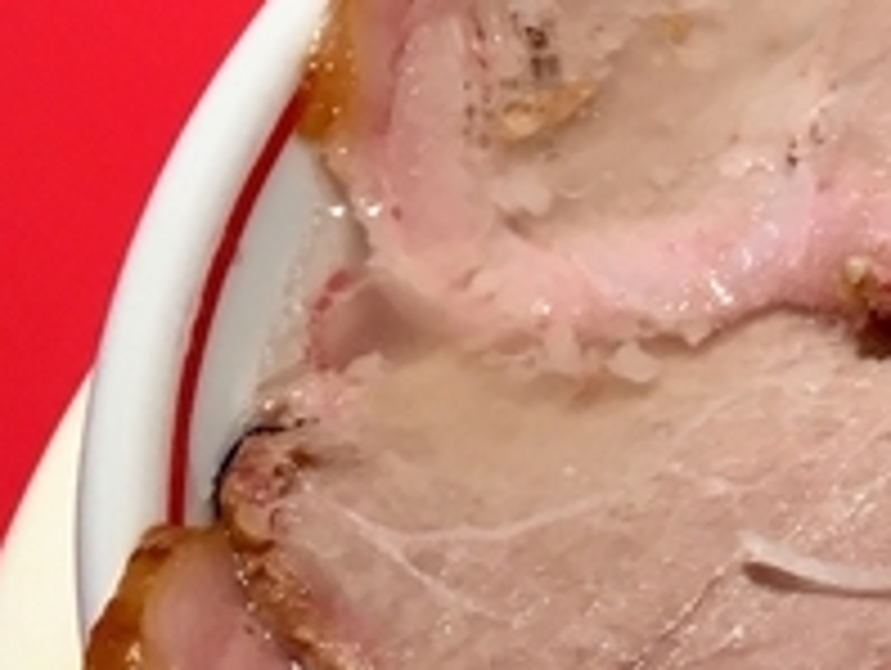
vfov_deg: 12.6
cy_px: 612
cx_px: 1512
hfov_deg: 15.0
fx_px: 3015
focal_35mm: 117
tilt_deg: -53.7
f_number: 2.2
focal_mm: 4.15
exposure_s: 1/30
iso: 25
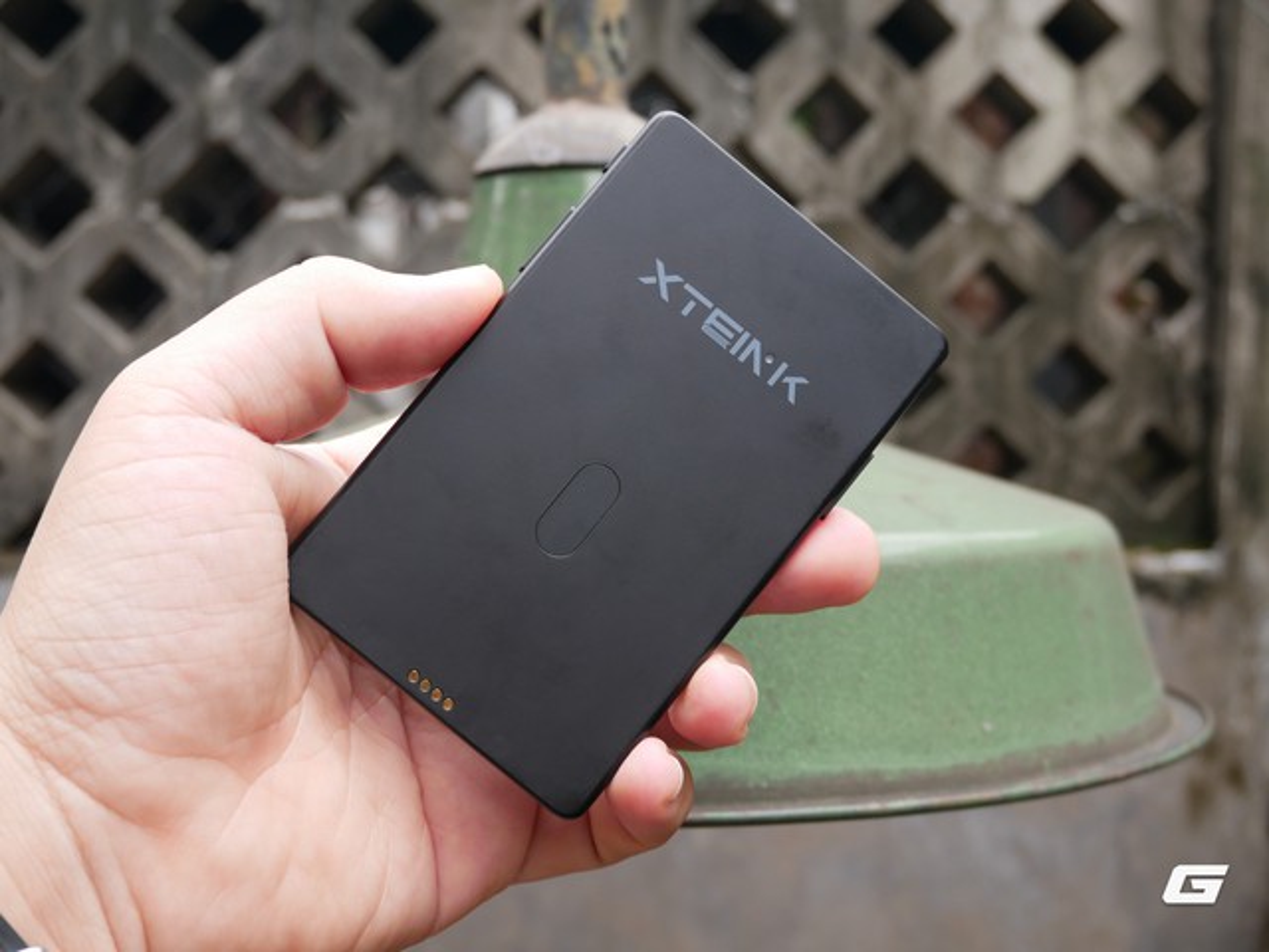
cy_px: 476
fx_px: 1833
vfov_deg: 29.1
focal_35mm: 50
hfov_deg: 38.2
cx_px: 634
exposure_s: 1/200
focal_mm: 25
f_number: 5
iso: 200
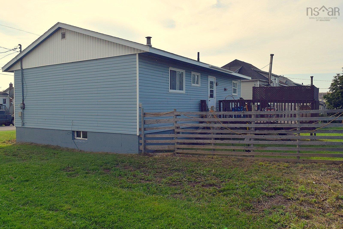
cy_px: 114
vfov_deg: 33.0
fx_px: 386
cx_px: 172
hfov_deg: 47.9
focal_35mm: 40
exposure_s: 1/500
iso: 200
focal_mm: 27
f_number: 11
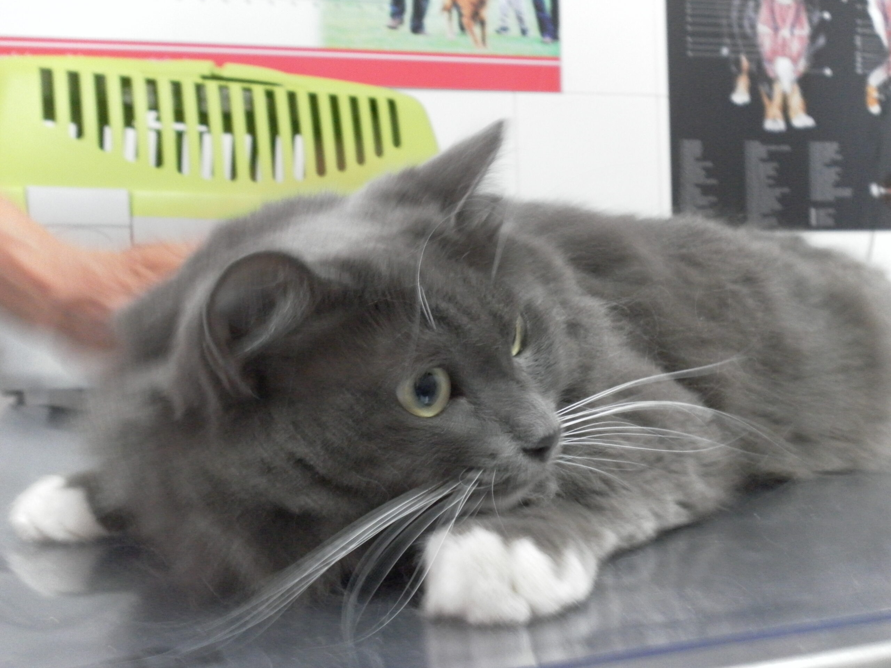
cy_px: 334
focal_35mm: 46
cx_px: 446
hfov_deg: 41.2
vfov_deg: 31.5
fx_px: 1184
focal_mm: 8.2
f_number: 4.3
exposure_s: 1/8
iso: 400
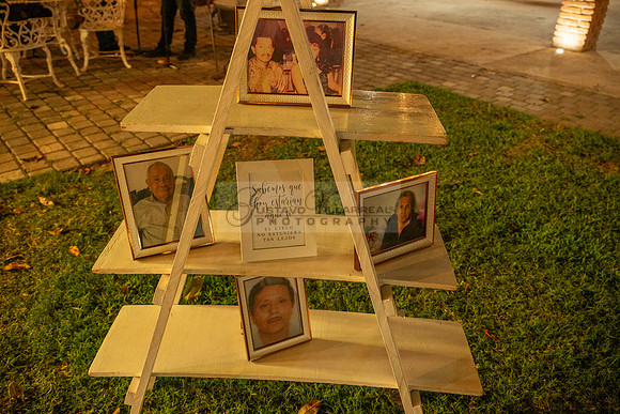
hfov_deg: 65.5
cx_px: 310
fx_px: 482
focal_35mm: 28
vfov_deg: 46.4
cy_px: 207
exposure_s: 1/60
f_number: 5
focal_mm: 28
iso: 2000
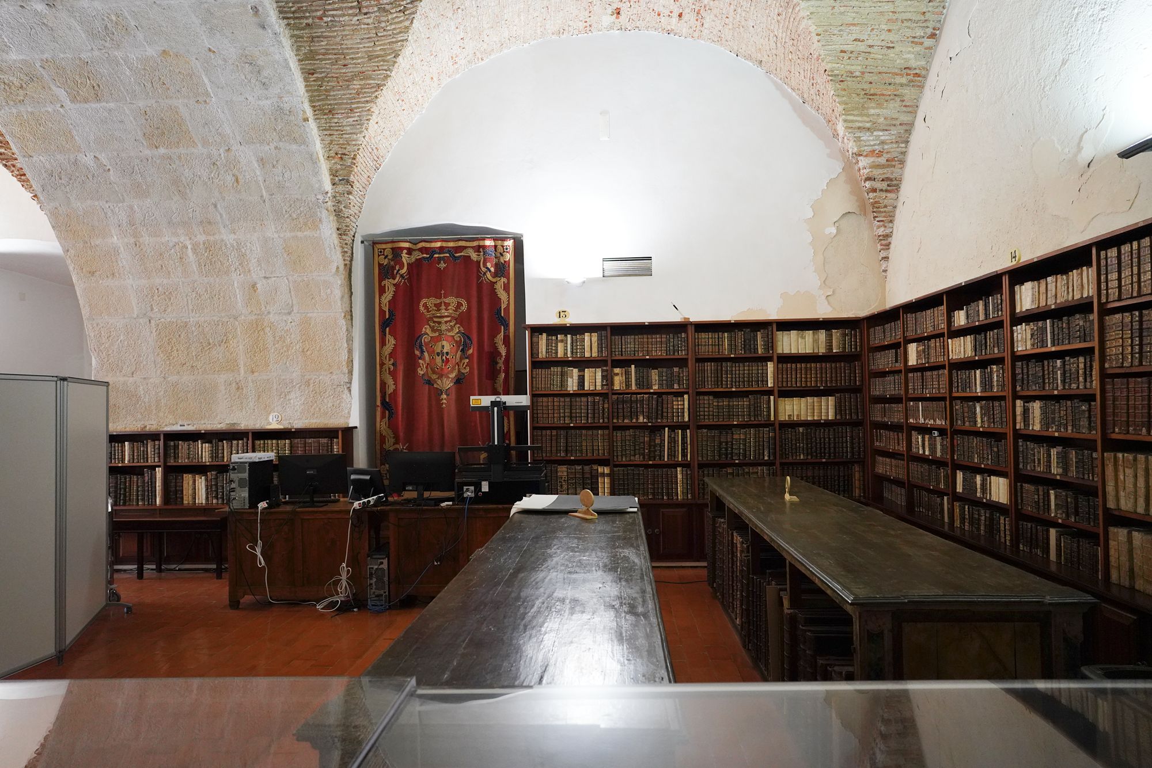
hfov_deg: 73.7
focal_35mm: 24
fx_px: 768
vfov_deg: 53.1
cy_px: 384
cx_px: 576
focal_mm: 24
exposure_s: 1/80
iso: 3200
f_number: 4
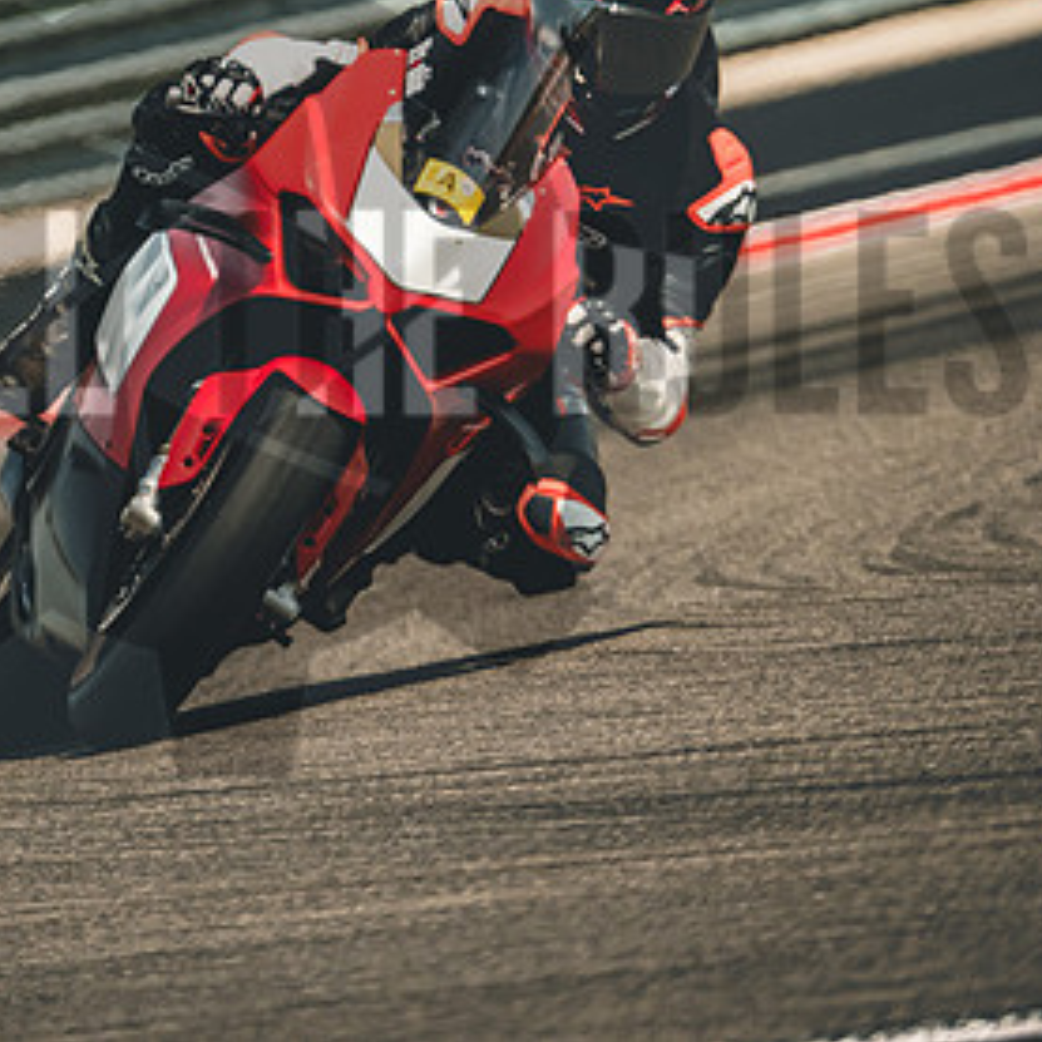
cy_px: 318
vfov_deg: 1.6
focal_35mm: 1068
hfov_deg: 1.6
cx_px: 233
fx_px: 36372
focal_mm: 400
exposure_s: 1/1250
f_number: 5.6
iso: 640
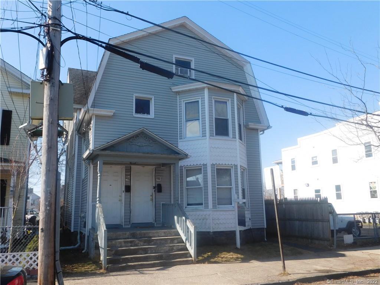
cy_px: 142
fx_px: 329
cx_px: 190
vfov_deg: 46.8
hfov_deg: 60.0
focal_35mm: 30
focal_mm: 5.3
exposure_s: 1/800
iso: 125
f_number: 3.2
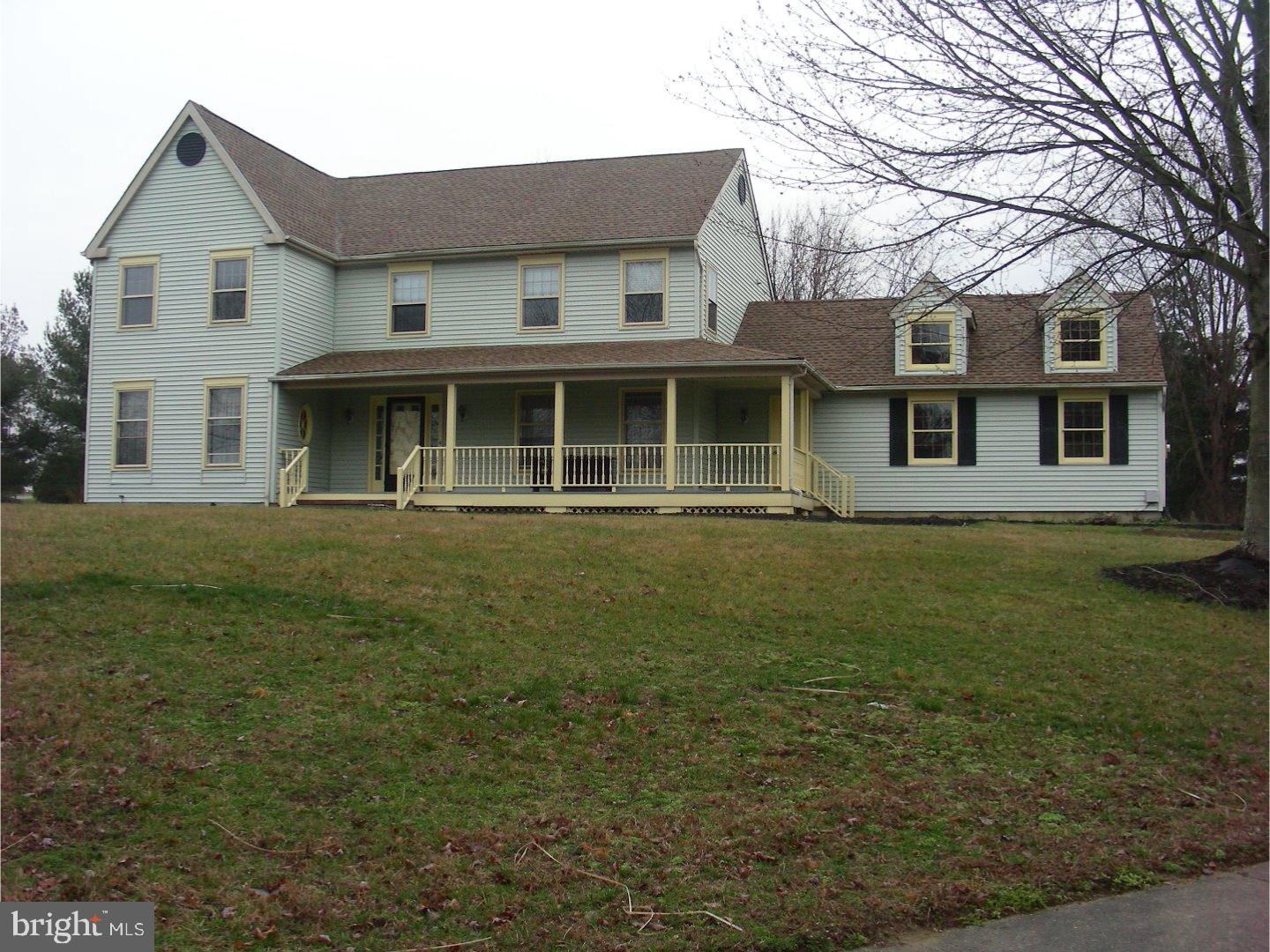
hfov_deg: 49.0
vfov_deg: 37.7
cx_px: 635
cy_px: 476
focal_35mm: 38
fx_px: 1394
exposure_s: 1/318
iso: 50
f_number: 4
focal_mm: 6.3
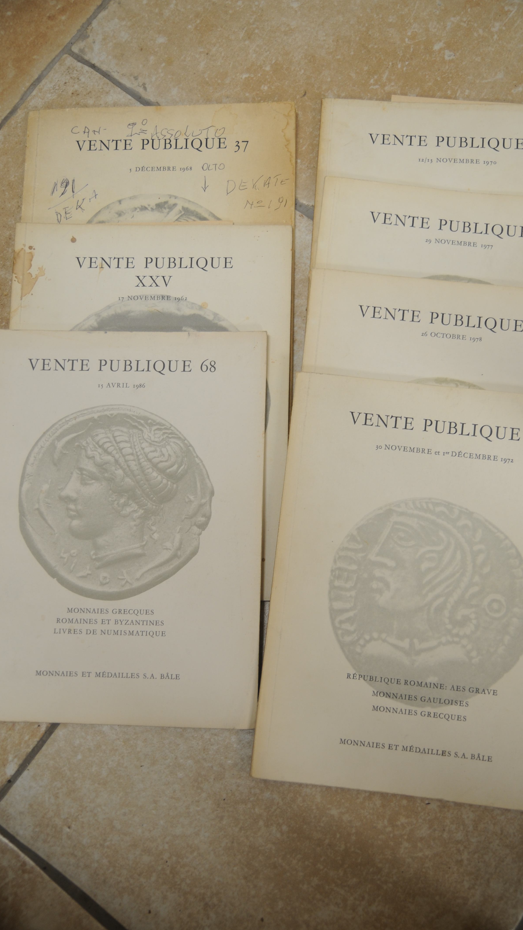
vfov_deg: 52.8
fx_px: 937
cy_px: 461
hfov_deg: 31.2
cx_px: 278
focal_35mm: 38
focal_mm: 24
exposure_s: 1/30
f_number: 2.8
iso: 200
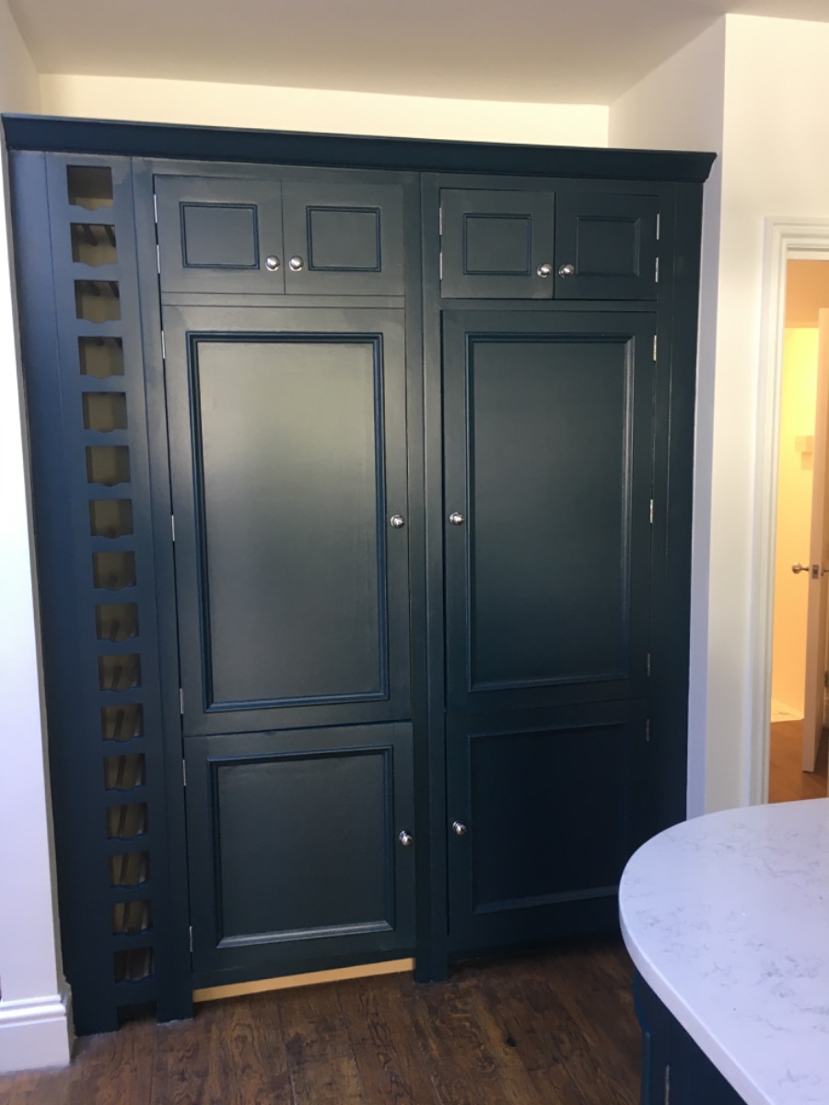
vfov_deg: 61.7
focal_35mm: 29
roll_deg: +0.8
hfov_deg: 48.2
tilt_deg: -8.4
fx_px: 926
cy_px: 552
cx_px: 414
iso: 80
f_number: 2.2
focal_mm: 4.15
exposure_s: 1/33
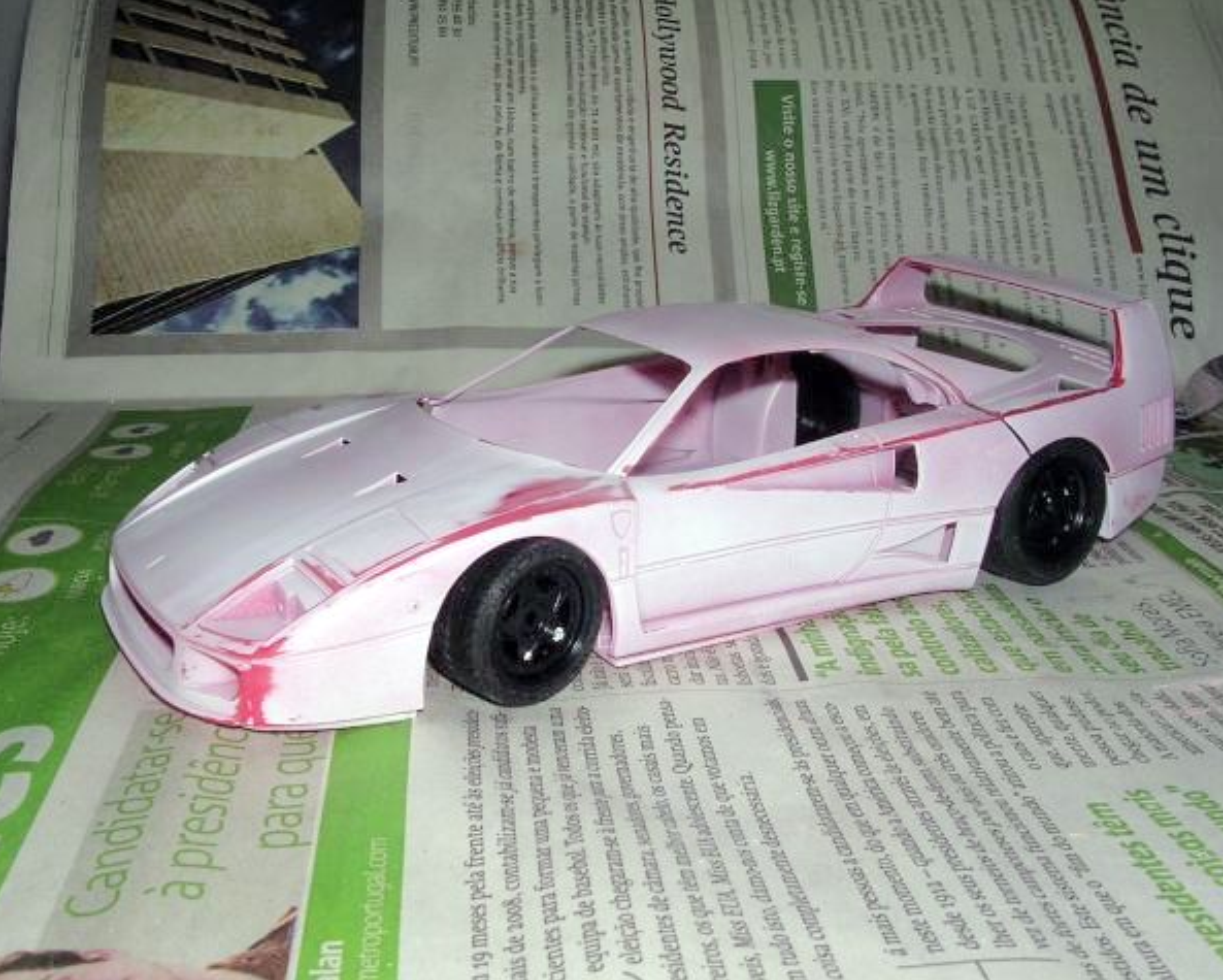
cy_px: 487
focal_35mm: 40
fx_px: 1449
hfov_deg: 45.8
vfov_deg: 37.4
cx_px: 582
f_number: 5.6
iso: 100
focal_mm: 5.8
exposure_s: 1/60.1
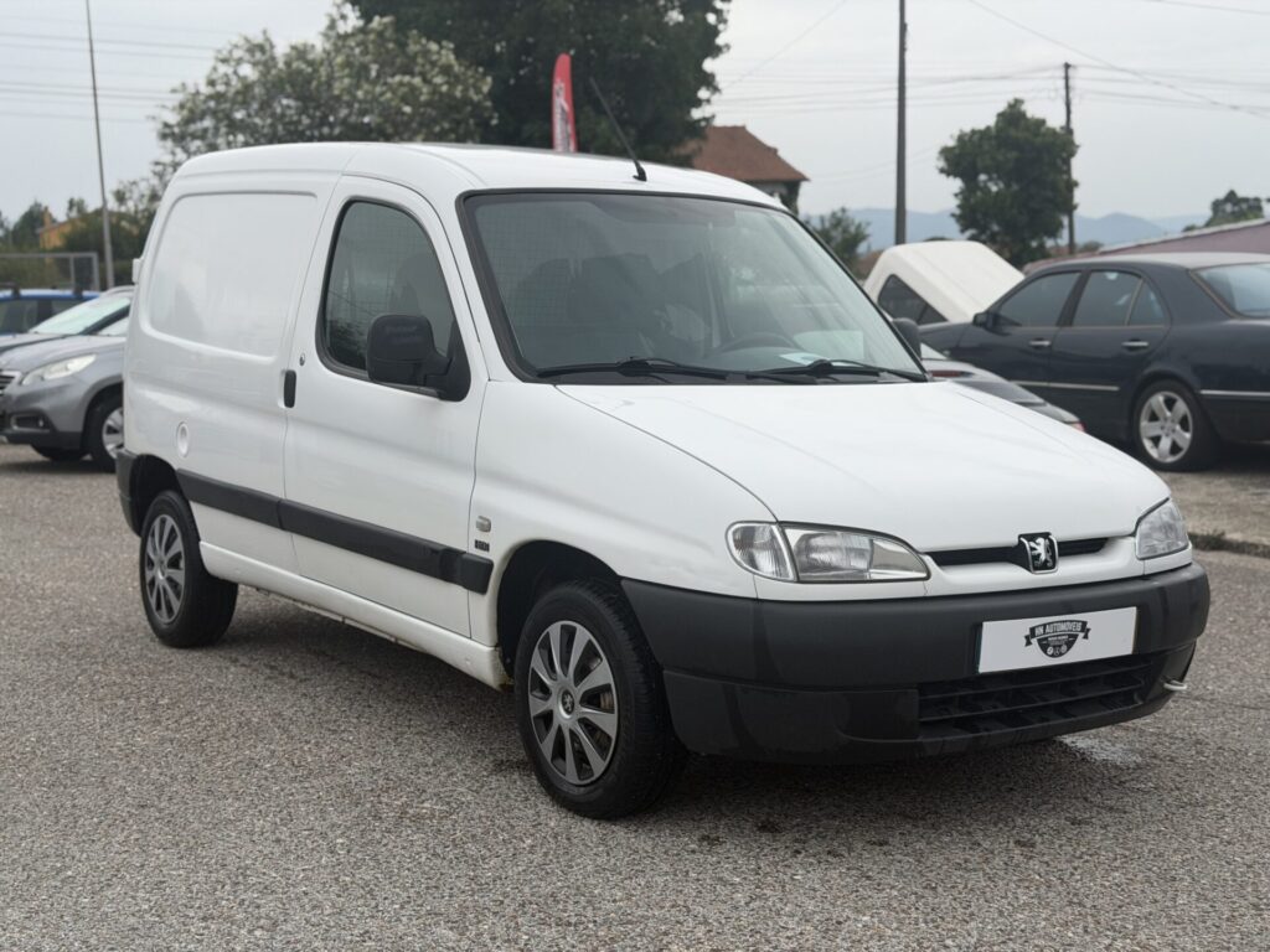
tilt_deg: -7.5
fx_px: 1761
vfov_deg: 30.3
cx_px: 635
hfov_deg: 39.7
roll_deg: +1.9
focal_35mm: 48
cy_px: 476
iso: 64
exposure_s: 1/2342
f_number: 1.78
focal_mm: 6.76
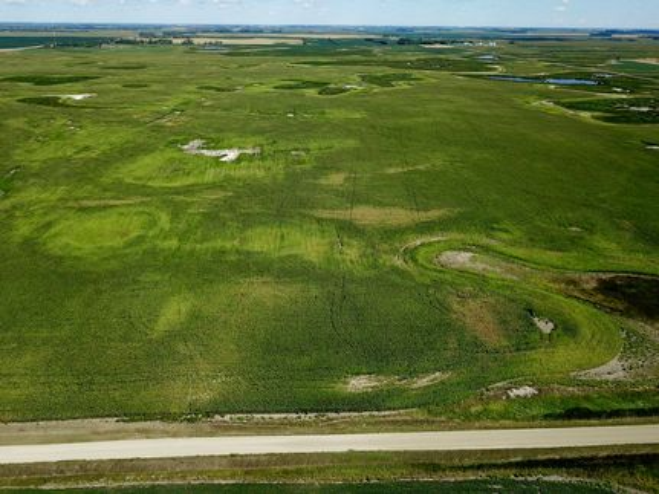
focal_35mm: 26
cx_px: 330
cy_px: 247
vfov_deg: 53.0
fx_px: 495
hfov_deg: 67.3
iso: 100
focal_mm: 4.7
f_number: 2.2
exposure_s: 1/1650
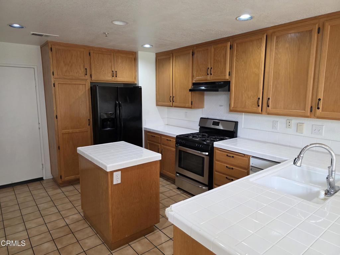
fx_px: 226
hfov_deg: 73.9
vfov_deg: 58.9
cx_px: 170
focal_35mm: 23
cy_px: 128
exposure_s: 1/120
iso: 320
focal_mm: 6.3
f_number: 1.7
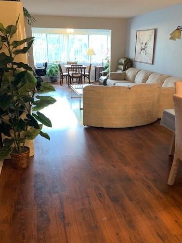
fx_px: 231
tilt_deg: -16.5
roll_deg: +0.9
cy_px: 125
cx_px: 100
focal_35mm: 33
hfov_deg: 42.9
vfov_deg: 55.3
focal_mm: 4.25
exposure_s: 1/60
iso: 200
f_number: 1.8
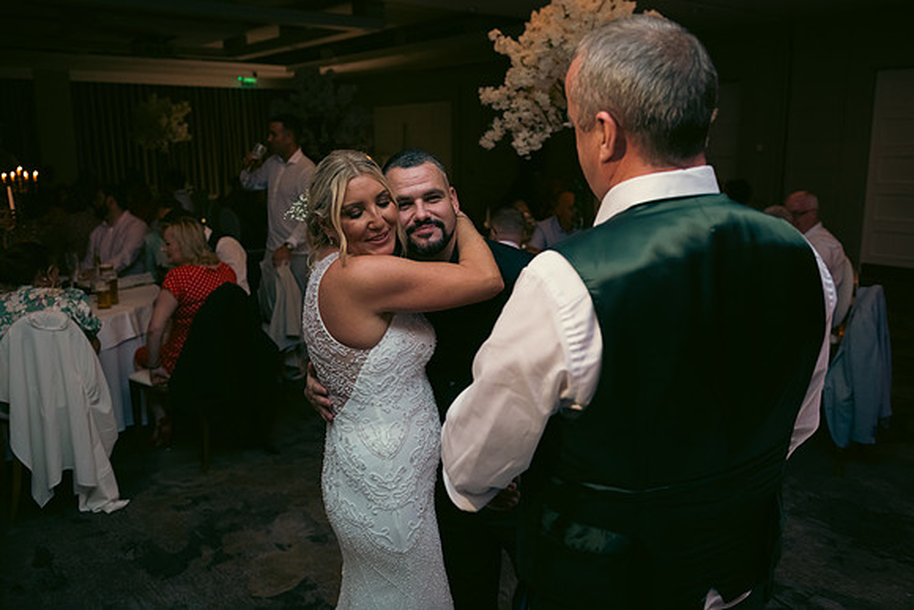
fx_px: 813
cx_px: 457
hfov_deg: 58.7
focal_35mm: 32
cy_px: 305
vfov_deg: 41.1
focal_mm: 32
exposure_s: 1/160
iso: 800
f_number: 3.5
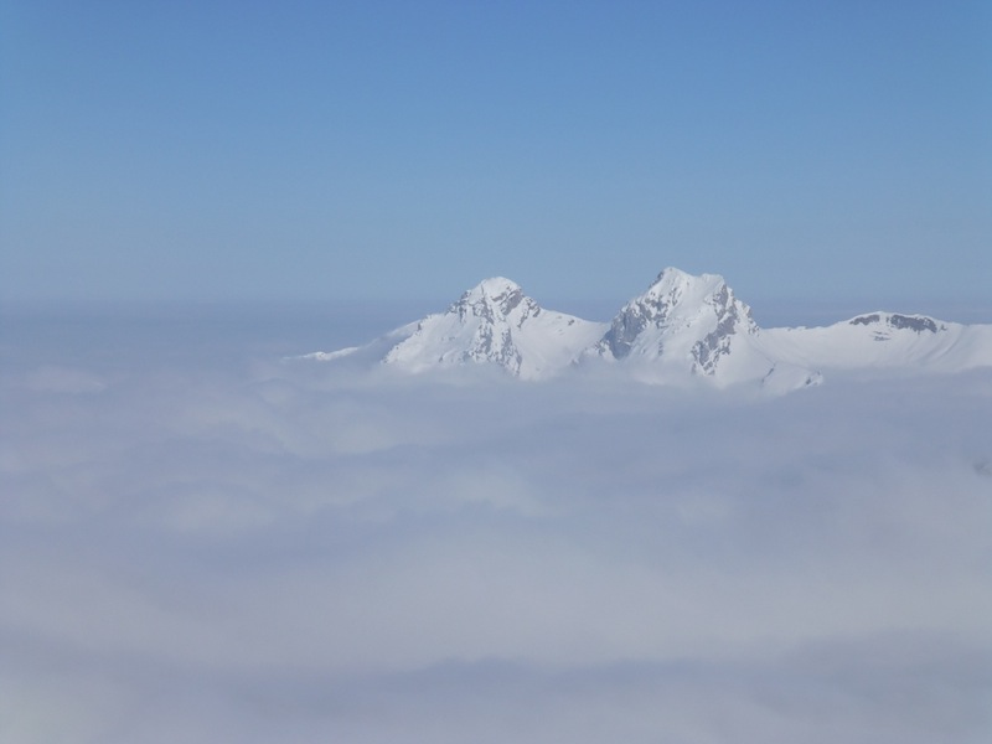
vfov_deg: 14.5
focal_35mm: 102
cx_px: 496
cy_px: 372
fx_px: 2923
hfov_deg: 19.3
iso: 100
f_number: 5.3
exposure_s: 1/2000
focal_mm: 18.2
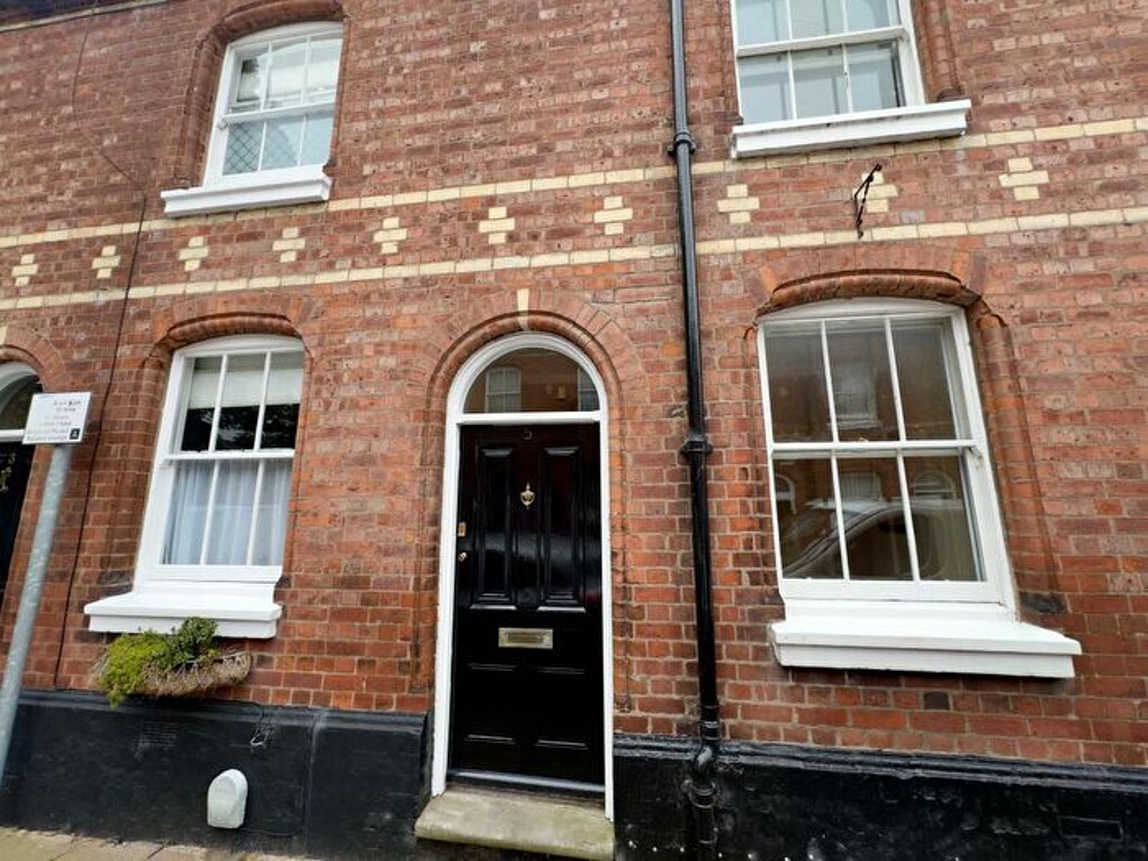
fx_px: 464
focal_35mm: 14
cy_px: 430
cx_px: 574
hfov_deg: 102.1
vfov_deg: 85.7
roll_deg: -0.2
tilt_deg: +12.4
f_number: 2.2
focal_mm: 2.22
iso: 40
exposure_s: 1/178
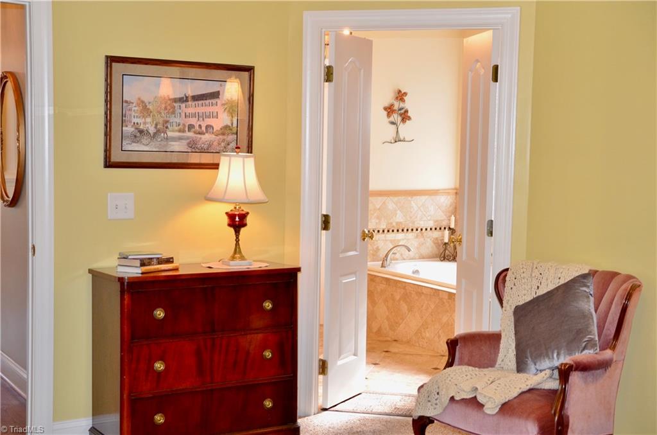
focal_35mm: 51
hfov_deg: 39.0
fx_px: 928
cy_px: 218
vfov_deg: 26.3
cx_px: 328
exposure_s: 1/60
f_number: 4.5
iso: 800
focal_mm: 34
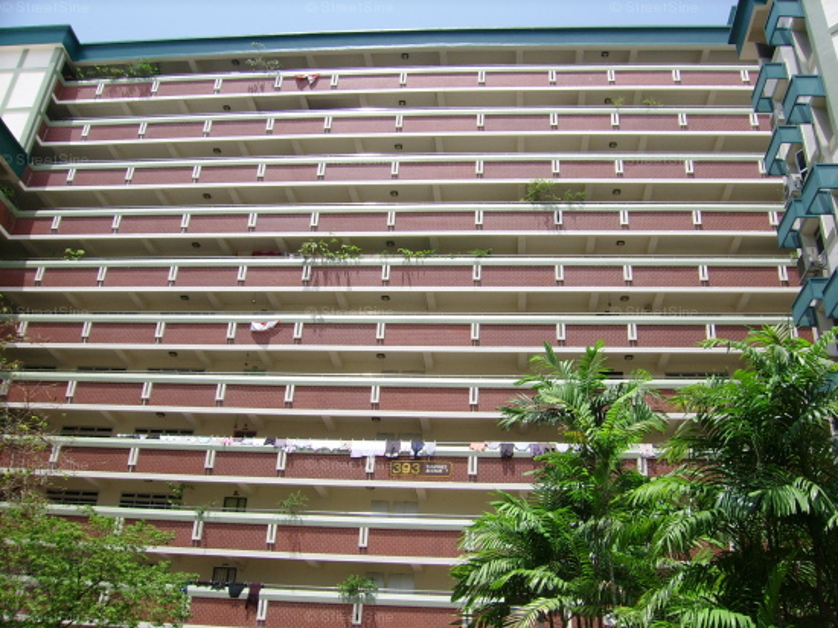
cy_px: 314
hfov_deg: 52.6
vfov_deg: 40.7
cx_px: 419
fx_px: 847
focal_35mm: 35
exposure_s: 1/420
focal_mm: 5.95
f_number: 5.8
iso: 50
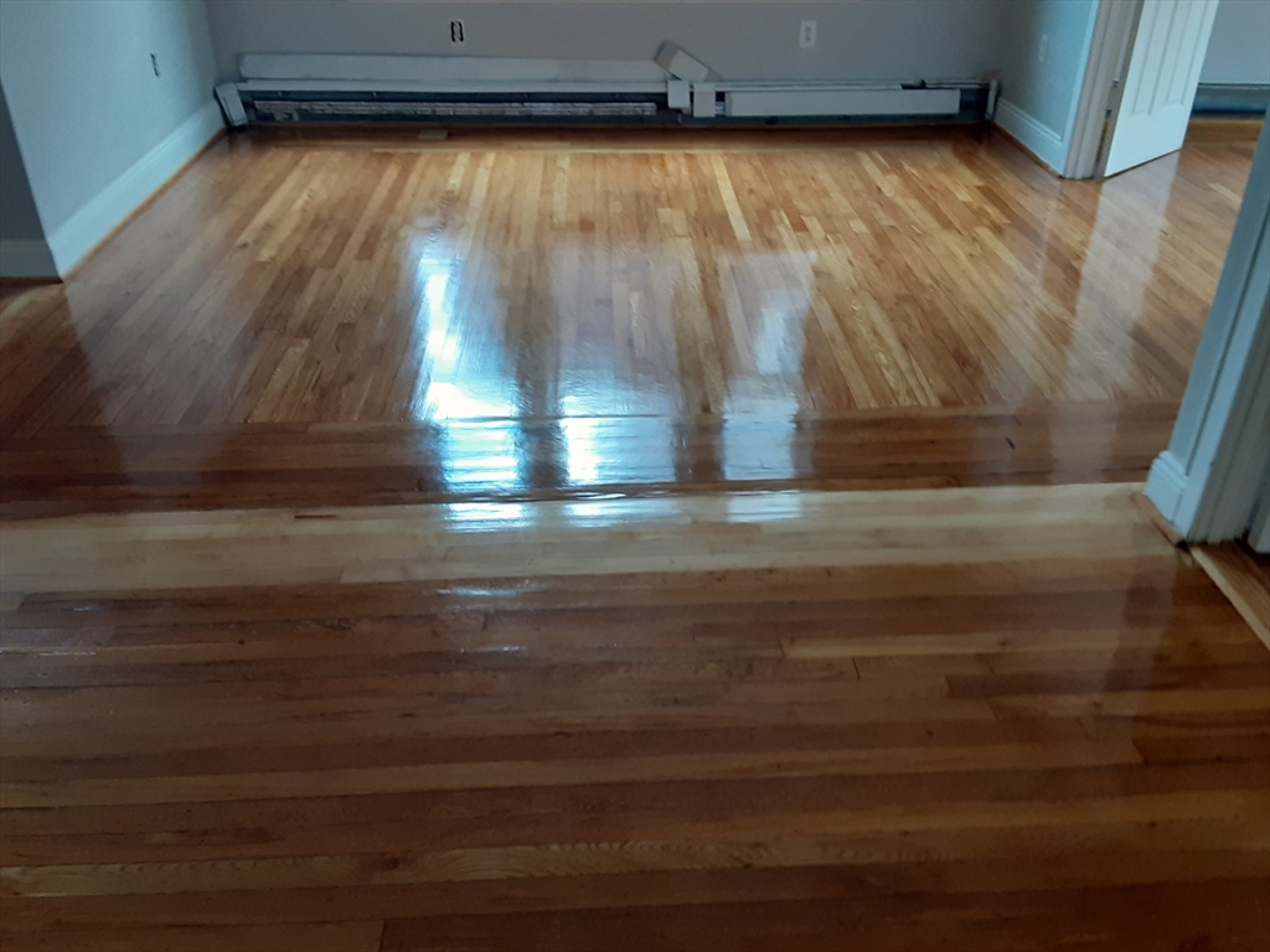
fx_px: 991
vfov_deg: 51.4
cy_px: 476
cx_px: 635
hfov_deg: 65.3
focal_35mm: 27
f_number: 1.9
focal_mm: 2.91
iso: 200
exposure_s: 1/60
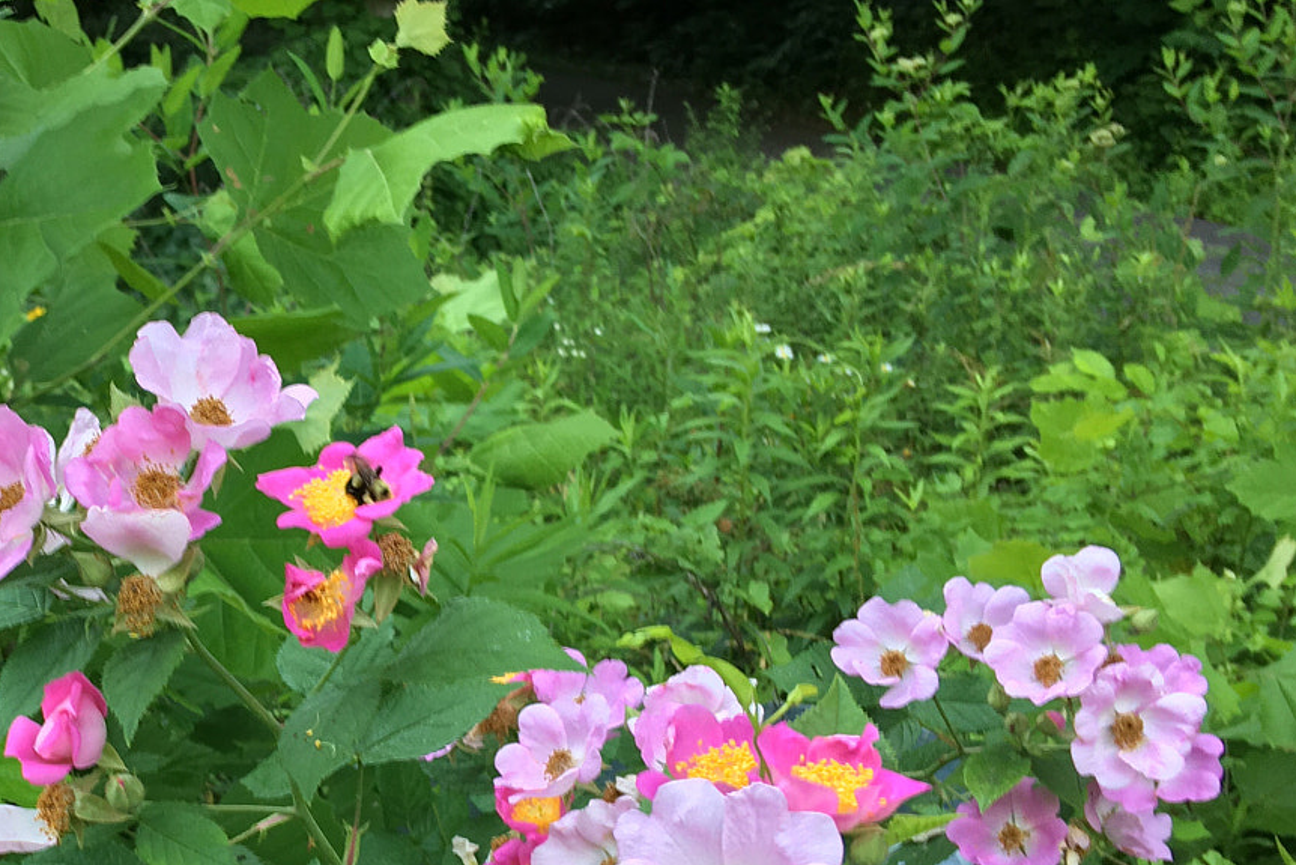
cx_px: 174
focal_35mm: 56
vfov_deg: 23.9
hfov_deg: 34.0
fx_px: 2016
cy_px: 686
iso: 25
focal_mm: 4.15
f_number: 2.2
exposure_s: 1/60
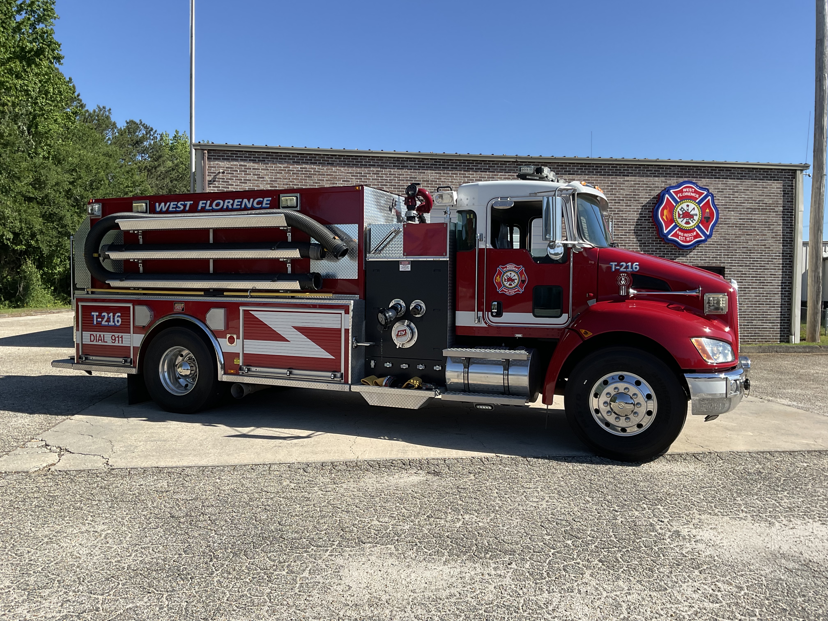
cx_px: 414
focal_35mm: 29
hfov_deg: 61.7
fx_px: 694
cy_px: 310
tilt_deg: -1.8
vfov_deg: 48.2
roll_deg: -0.4
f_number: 1.8
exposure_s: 1/1577
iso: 16
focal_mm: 3
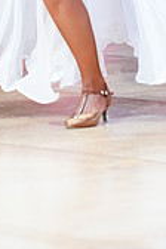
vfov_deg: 4.5
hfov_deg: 3.0
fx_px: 3168
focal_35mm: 458
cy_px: -68
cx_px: -67
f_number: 2.8
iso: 2000
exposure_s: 1/400
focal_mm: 133
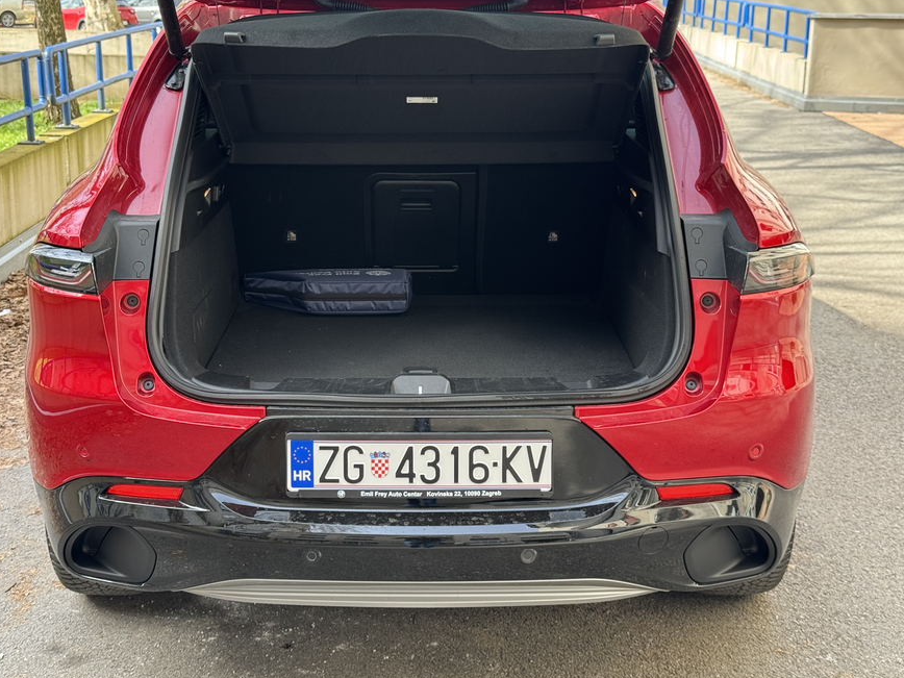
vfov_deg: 28.0
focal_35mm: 52
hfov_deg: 36.8
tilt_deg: -15.7
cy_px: 324
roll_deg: -0.4
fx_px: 1358
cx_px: 427
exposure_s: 1/181
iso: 50
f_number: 1.78
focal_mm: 6.76
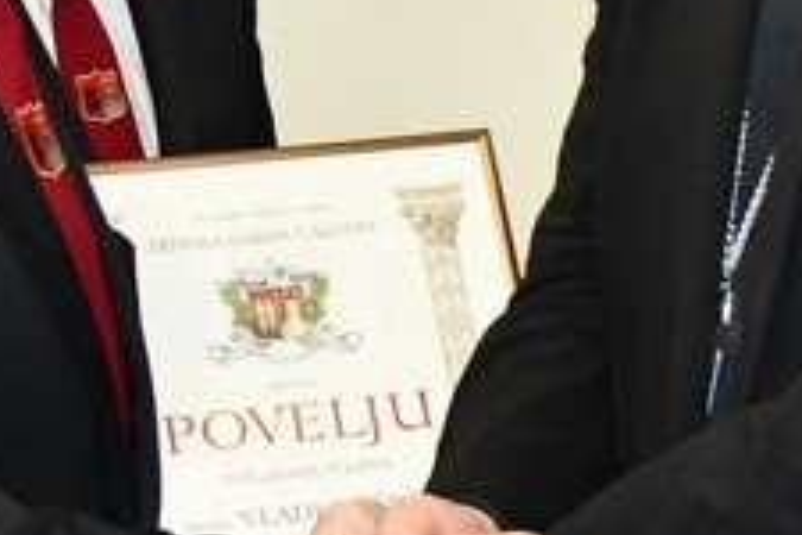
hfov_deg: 10.0
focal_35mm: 205
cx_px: 602
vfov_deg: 6.7
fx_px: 4567
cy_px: -16
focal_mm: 30
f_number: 4
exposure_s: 1/60
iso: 3200
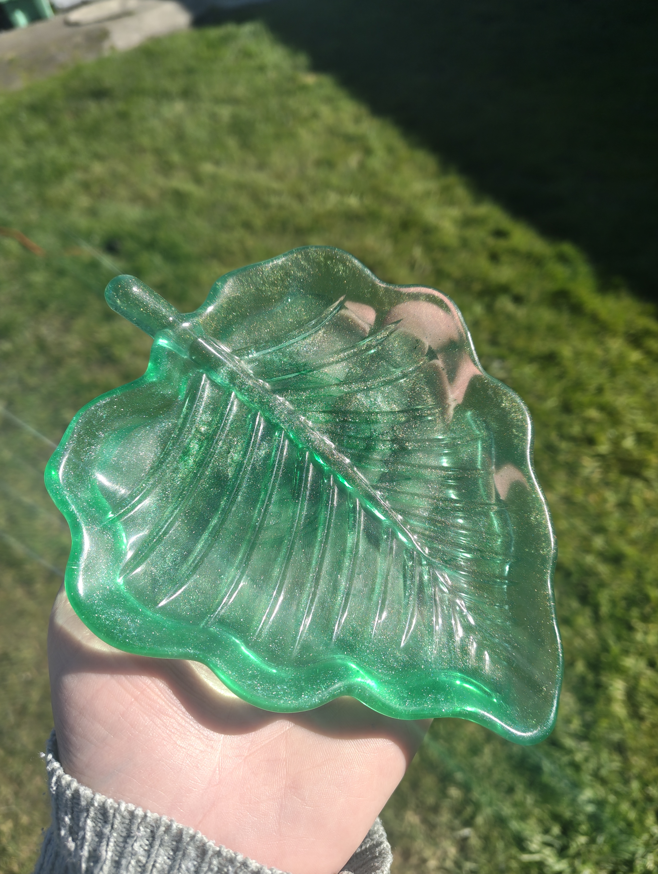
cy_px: 437
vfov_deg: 71.5
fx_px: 607
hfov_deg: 56.9
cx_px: 329
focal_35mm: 24
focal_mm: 5.56
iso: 50
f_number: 1.88
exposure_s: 1/818
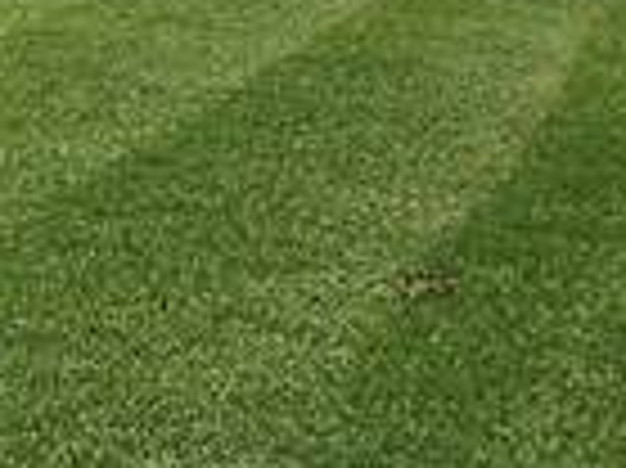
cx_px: -766
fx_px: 1735
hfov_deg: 14.9
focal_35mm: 96
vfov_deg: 14.7
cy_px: -140
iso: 50
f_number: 2.2
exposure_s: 1/3211
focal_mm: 2.2
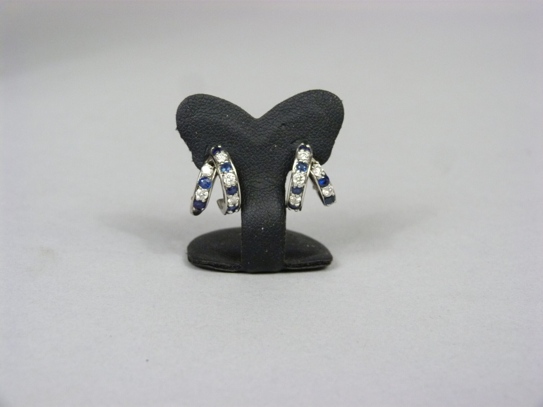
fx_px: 1082
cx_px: 272
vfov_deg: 21.3
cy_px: 204
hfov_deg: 28.2
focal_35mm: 69
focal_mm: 12.4
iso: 400
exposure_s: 1/50
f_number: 3.3
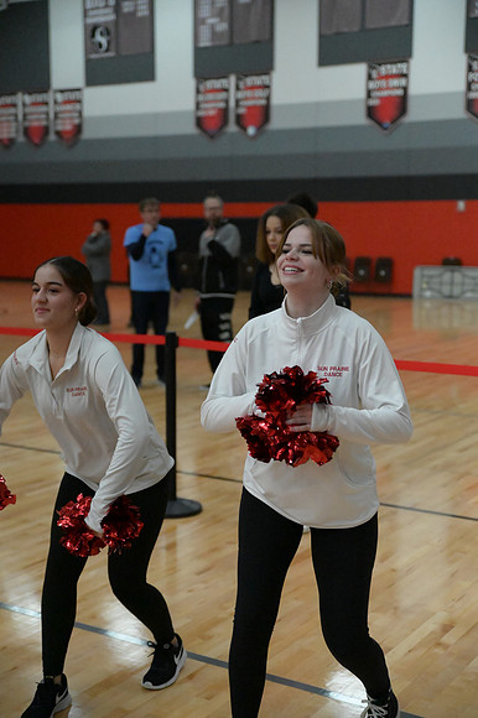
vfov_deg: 36.3
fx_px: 1097
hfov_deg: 24.6
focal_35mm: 55
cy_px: 359
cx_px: 239
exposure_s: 1/8000
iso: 22800
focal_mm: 55
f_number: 2.8
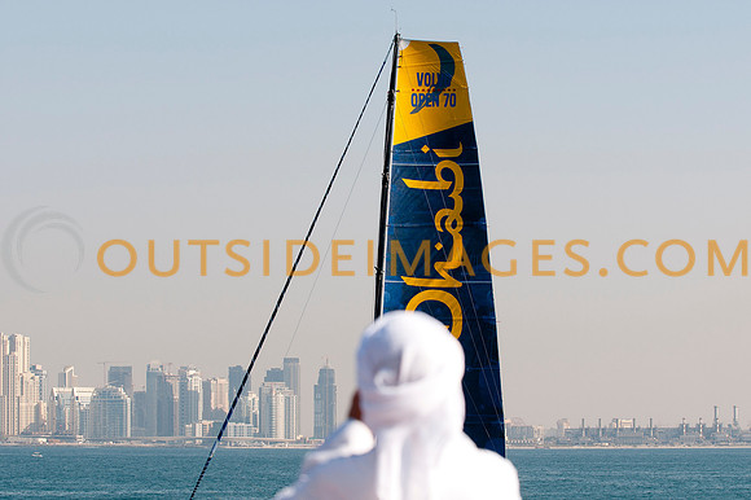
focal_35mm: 120
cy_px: 250
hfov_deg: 17.1
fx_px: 2502
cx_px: 376
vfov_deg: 11.4
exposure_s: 1/1250
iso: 100
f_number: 4.5
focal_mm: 80
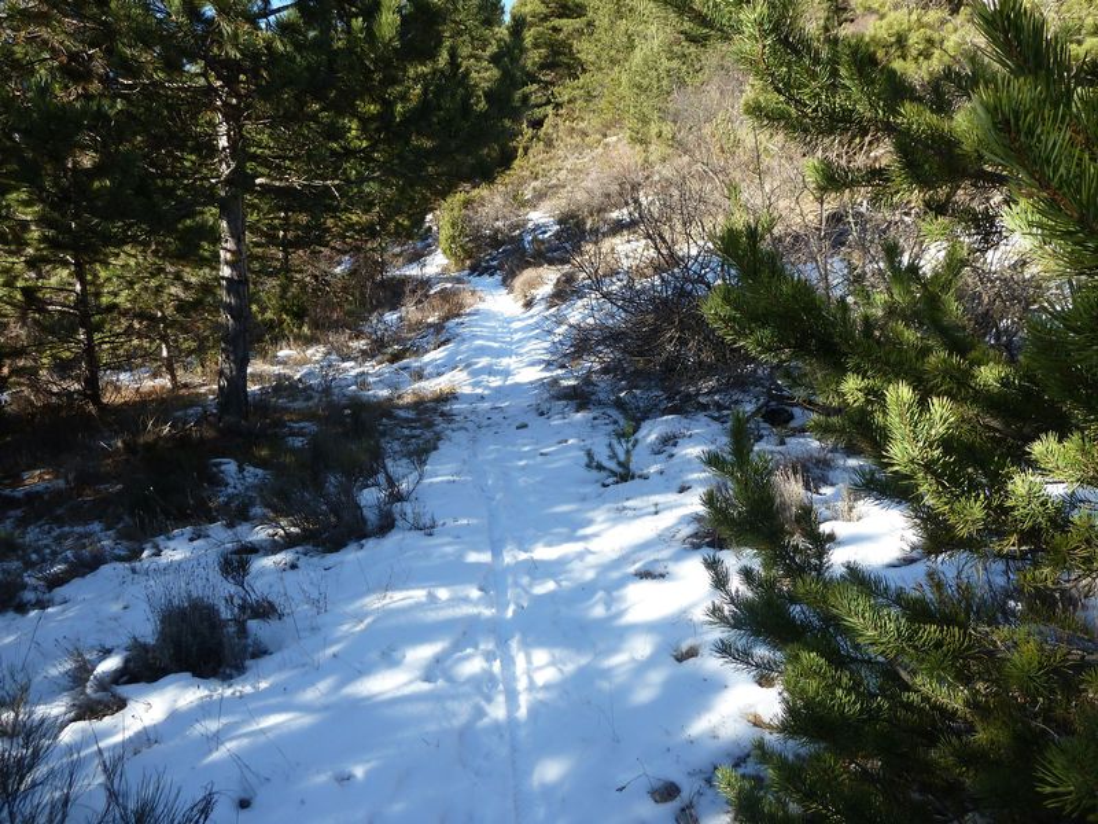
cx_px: 549
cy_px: 412
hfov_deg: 69.4
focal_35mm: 25
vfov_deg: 54.9
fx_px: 793
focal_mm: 4.1
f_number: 4
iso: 80
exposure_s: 1/200
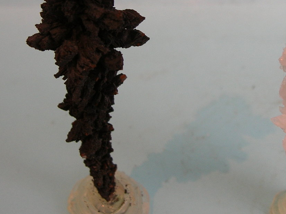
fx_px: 578
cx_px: 188
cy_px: 51
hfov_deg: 27.6
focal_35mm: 70
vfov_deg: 20.8
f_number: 2.7
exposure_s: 1/13
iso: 50
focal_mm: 6
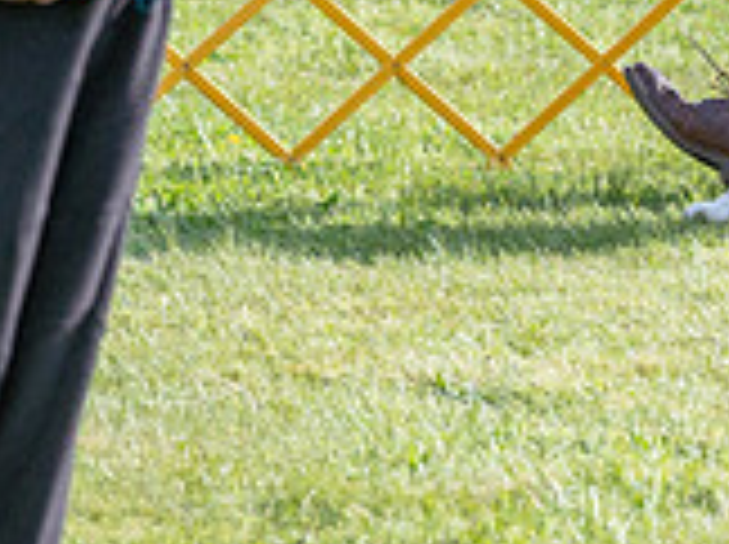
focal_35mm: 574
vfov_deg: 2.6
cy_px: -378
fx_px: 12070
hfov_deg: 3.5
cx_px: 901
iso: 500
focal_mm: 127
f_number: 5.6
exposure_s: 1/1250
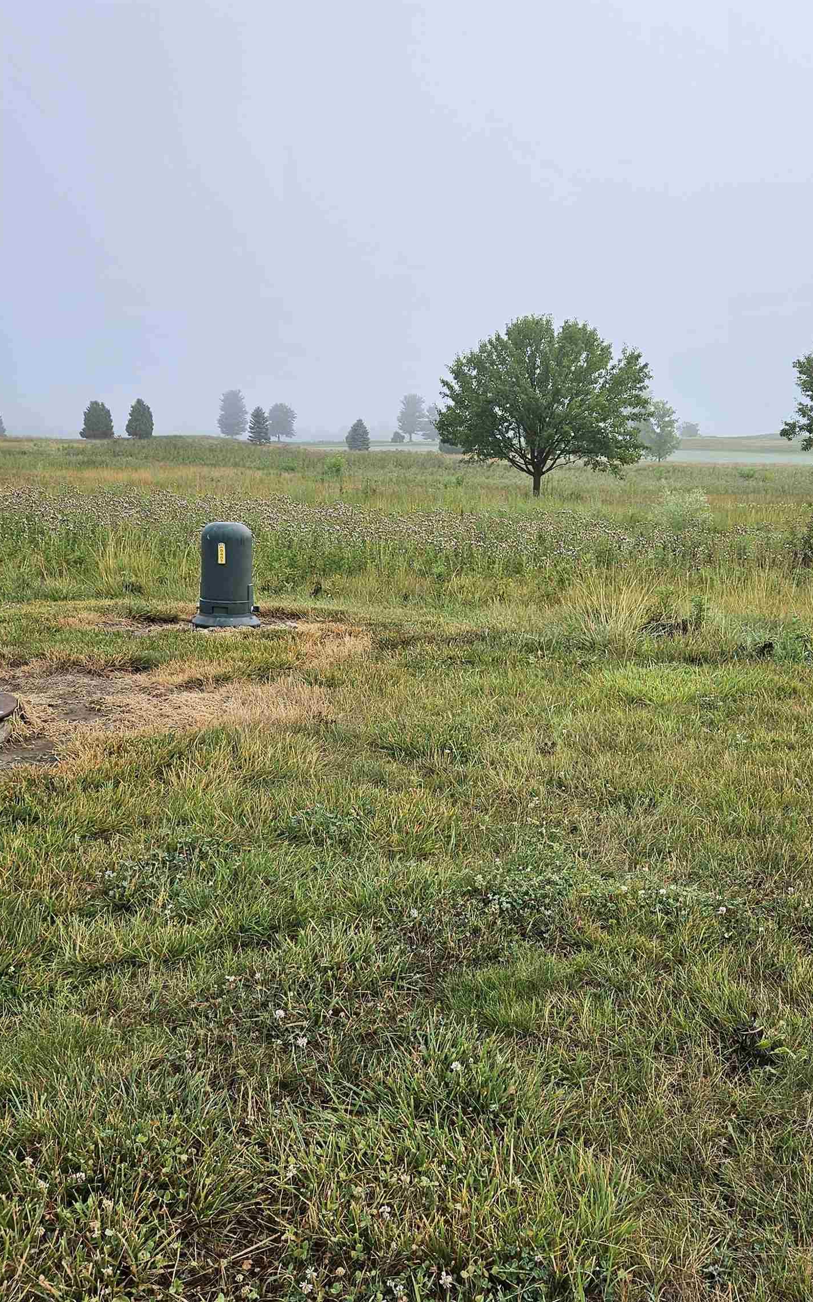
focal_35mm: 33
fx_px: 1170
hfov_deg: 38.1
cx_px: 499
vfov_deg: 58.1
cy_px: 660
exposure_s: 1/744
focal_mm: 5.4
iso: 25
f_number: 1.8
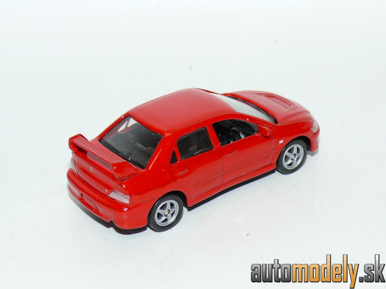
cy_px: 144
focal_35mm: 112
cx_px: 193
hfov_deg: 17.6
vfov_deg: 13.2
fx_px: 1249
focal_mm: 14.1
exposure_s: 1/30
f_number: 4
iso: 100
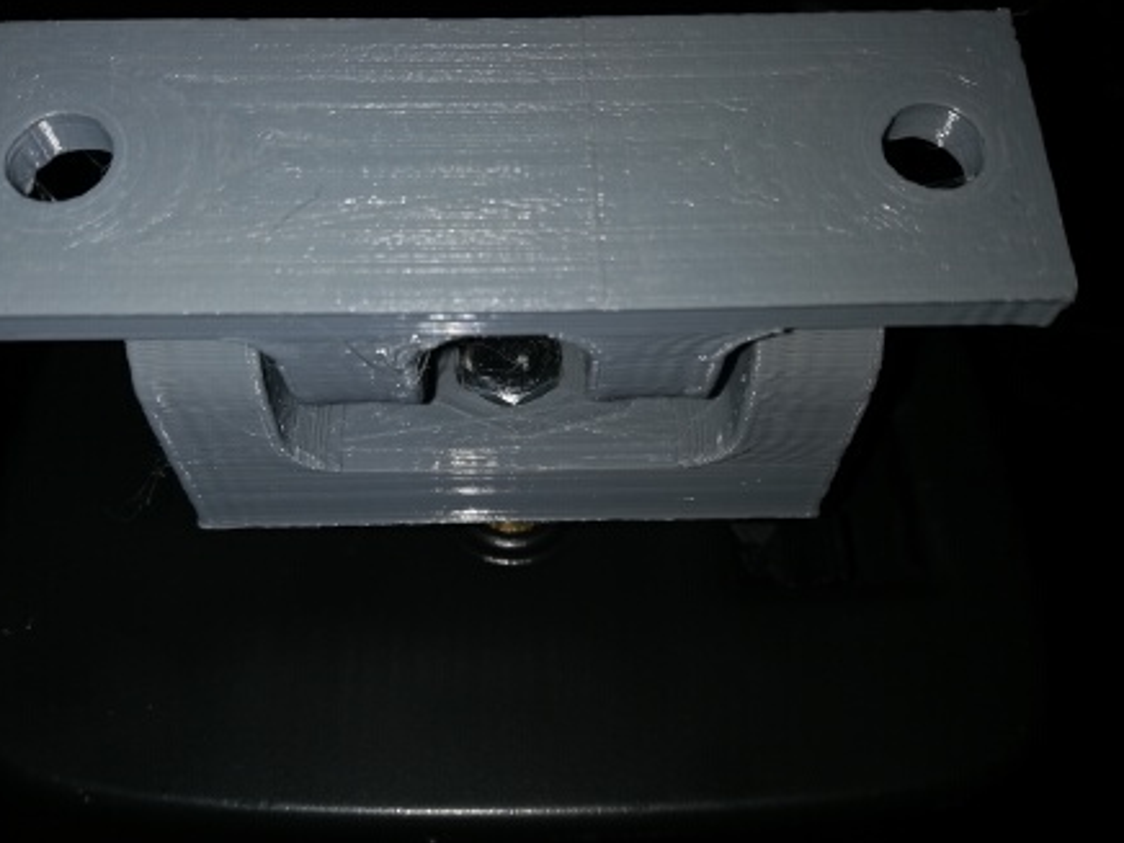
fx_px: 1072
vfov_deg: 42.9
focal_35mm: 33
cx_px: 540
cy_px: 415
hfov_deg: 55.3
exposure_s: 1/100
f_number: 2.2
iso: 64
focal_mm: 3.81
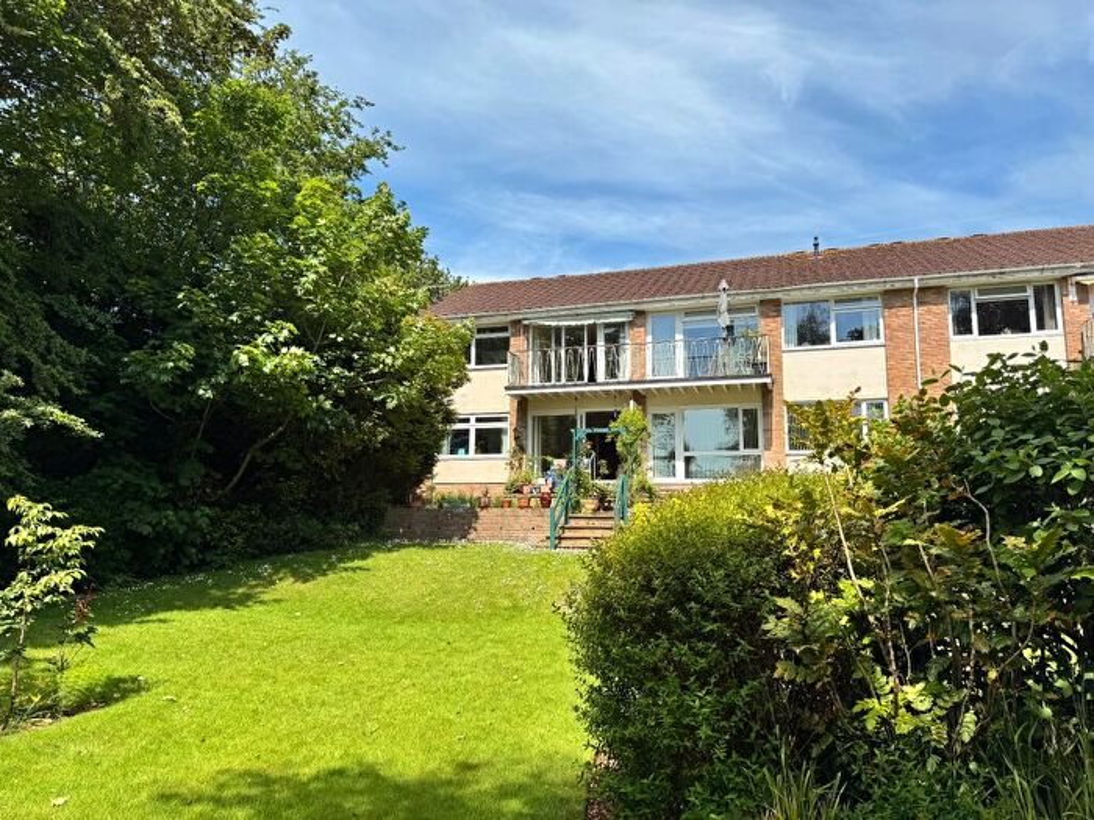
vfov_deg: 56.8
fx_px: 758
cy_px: 410
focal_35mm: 24
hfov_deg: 71.6
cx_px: 547
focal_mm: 6.76
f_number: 1.78
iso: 80
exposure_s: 1/3597
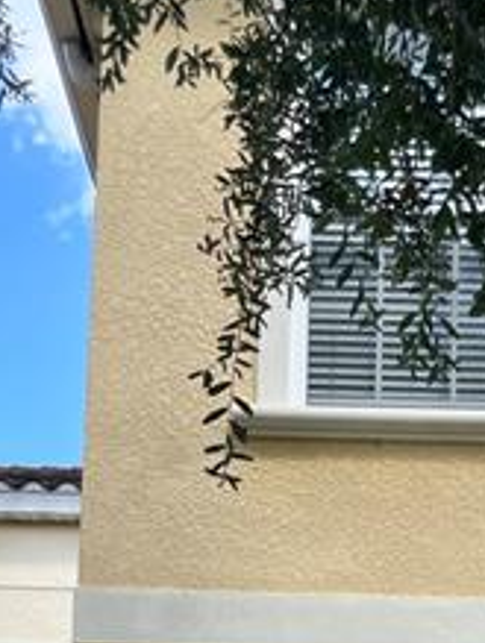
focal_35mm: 91
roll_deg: -1.3
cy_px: 904
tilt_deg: +8.1
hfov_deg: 16.1
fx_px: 1695
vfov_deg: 19.3
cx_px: 409
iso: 32
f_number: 1.6
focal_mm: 4.2
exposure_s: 1/1531
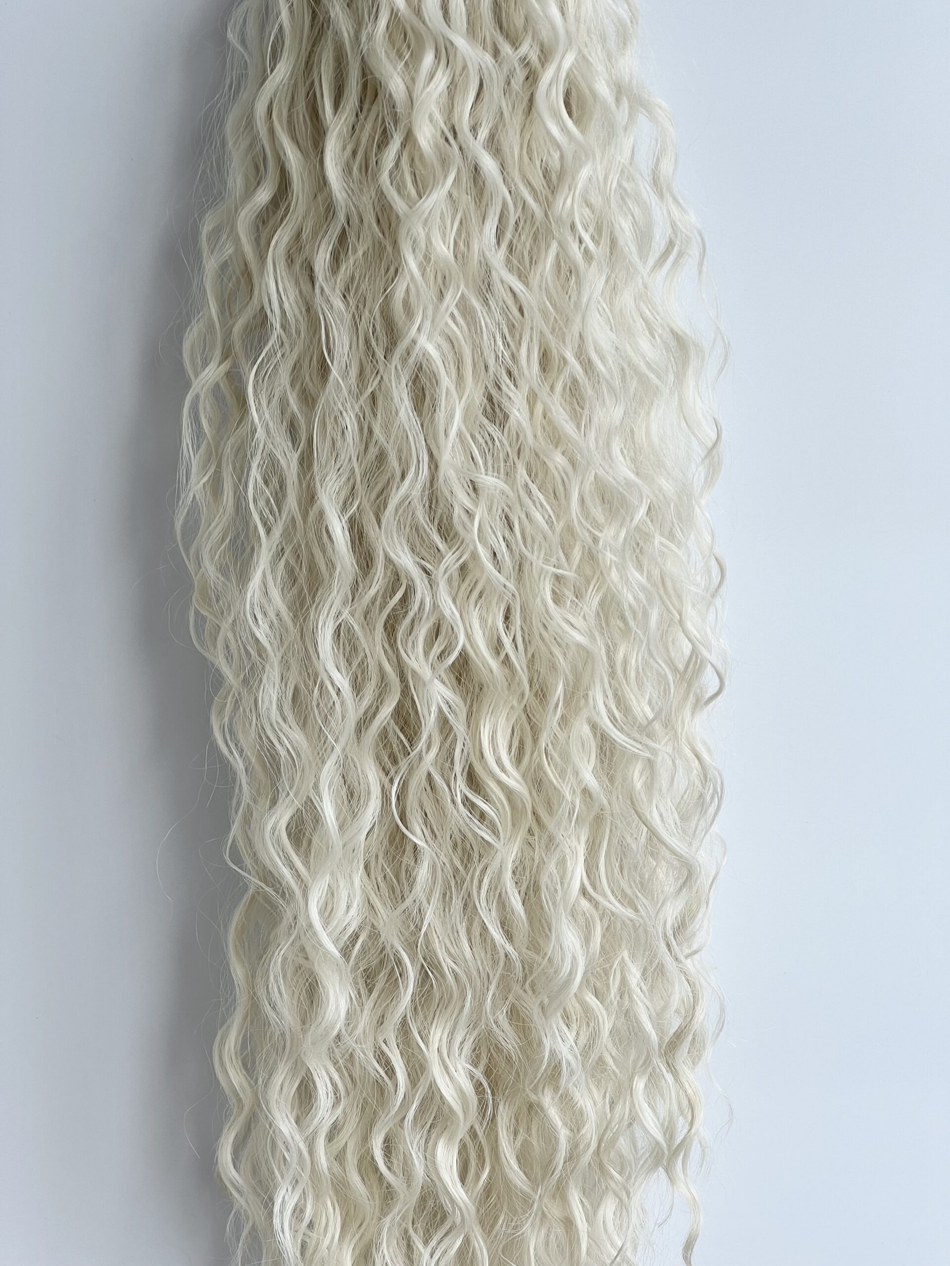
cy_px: 633
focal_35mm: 77
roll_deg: +0.9
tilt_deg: -10.9
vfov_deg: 25.3
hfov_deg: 19.1
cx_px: 475
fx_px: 2818
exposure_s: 1/105
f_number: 2.8
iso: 32
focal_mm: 9
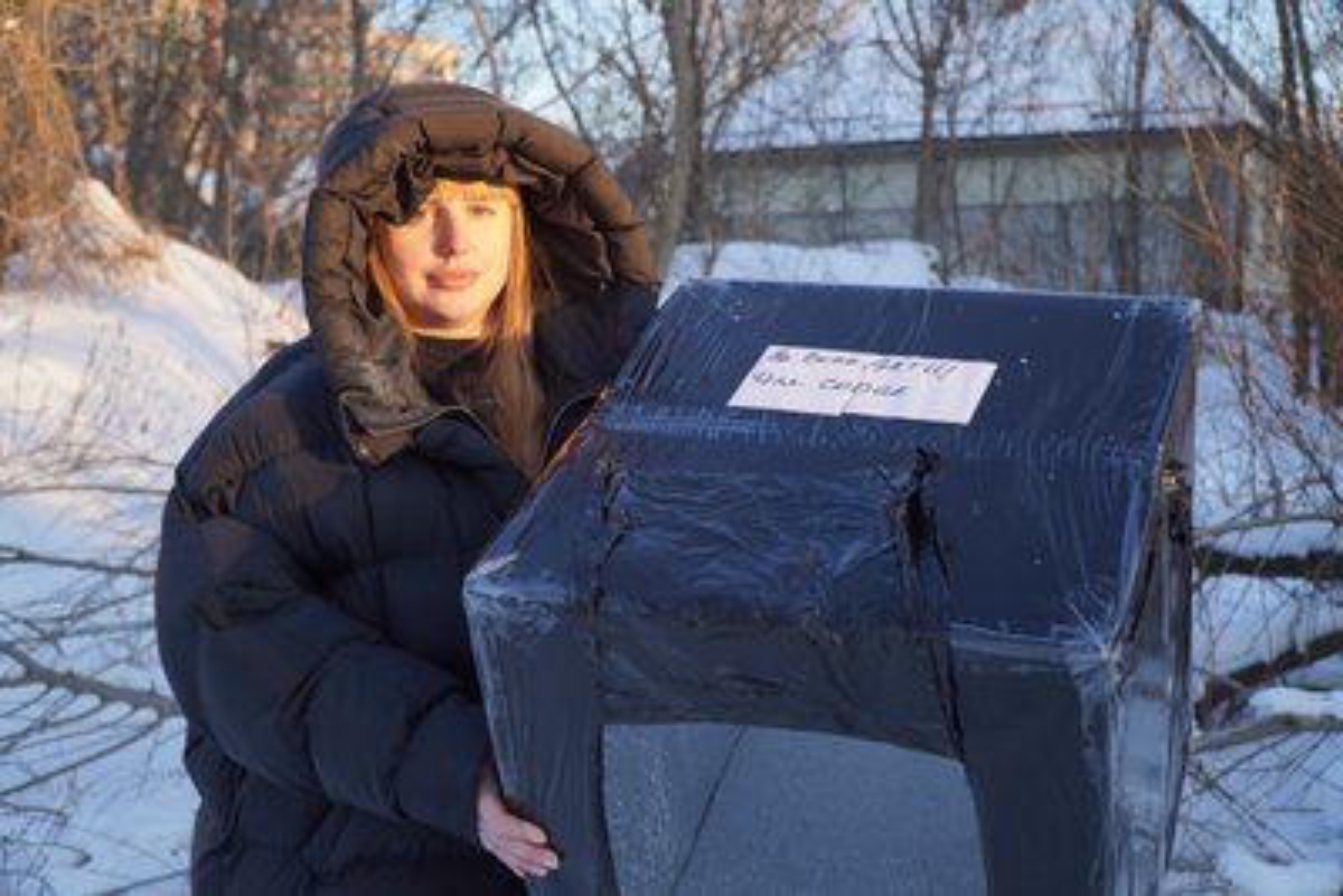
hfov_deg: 44.9
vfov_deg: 30.9
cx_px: 672
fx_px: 1623
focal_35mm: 44
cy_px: 448
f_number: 4
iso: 100
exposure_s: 1/160
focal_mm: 29
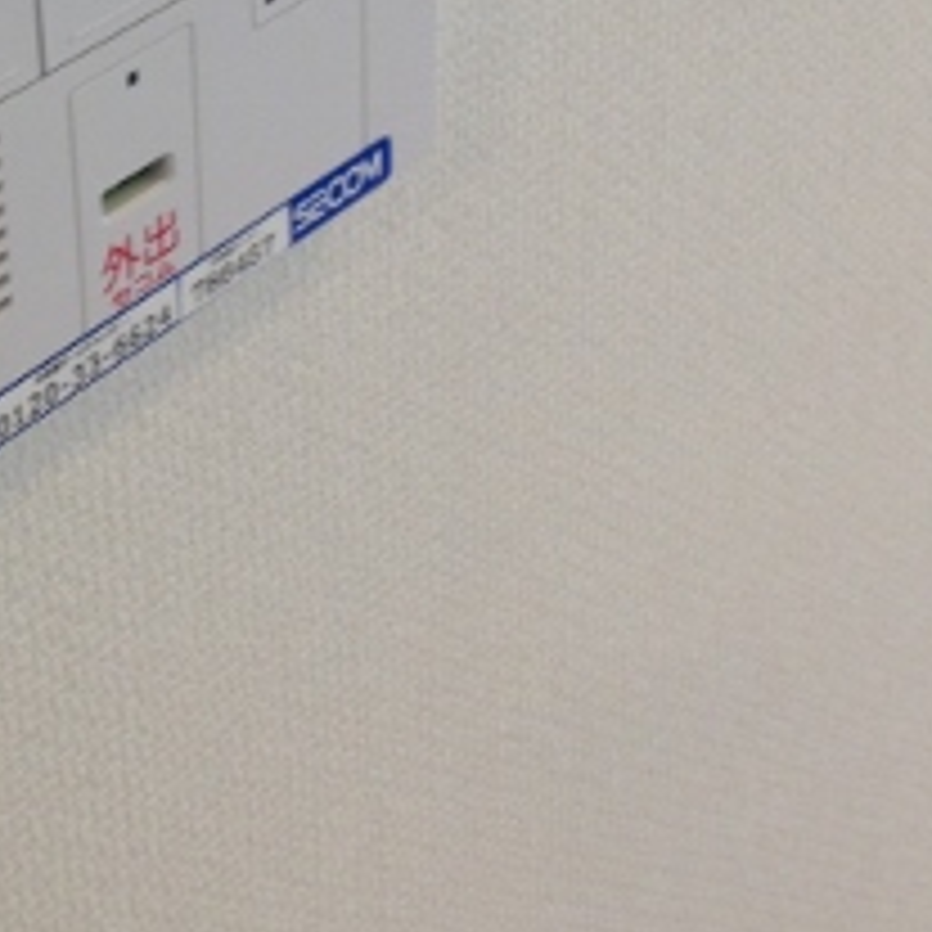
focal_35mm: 90
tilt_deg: -27.0
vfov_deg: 18.3
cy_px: -194
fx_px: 2741
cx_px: 59
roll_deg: +3.8
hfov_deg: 18.9
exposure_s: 1/30
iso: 50
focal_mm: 4.12
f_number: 2.4
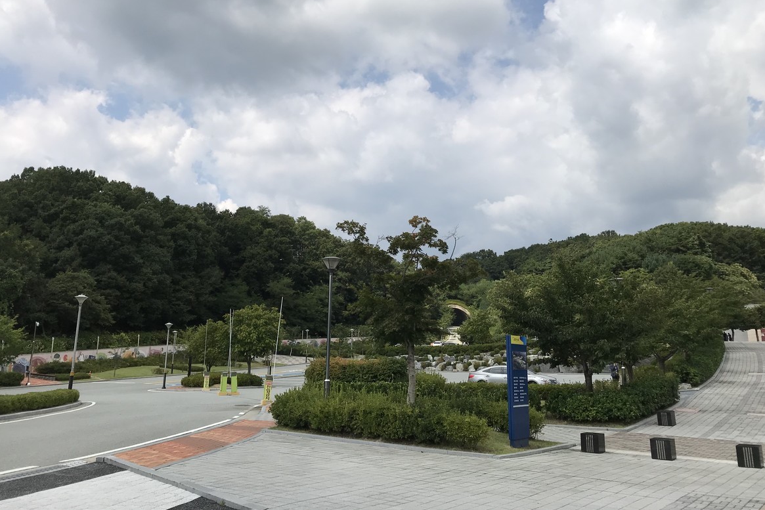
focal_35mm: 30
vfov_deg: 43.5
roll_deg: -0.8
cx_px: 389
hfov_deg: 61.9
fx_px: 638
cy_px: 216
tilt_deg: +12.8
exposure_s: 1/3831
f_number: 1.8
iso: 20
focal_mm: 3.99
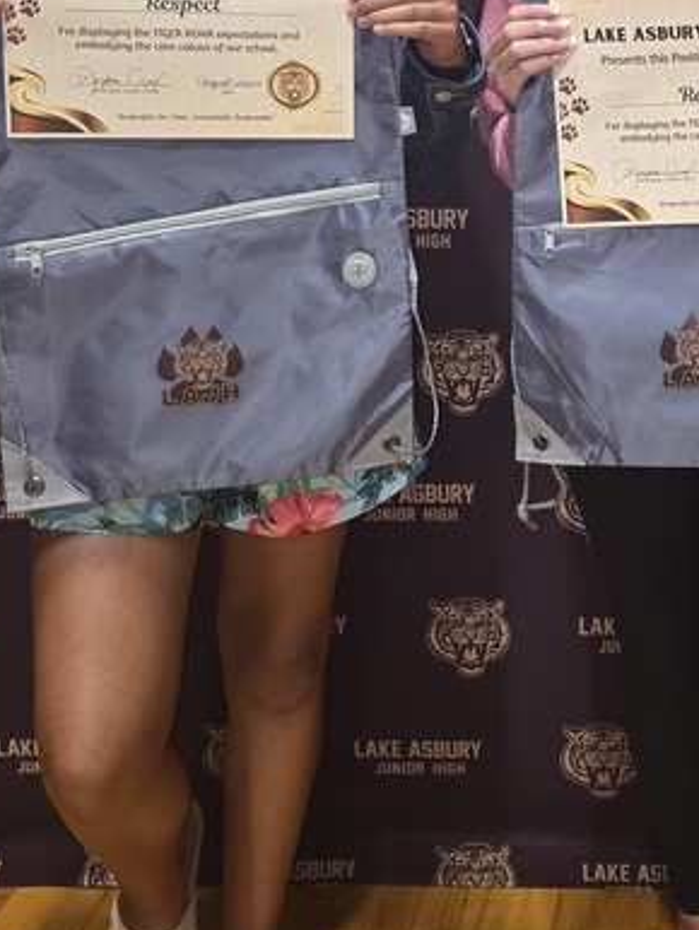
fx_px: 1641
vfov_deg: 30.9
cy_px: 190
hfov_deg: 22.6
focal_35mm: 61
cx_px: 779
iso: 1600
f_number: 1.7
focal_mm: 6.3
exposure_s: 1/12
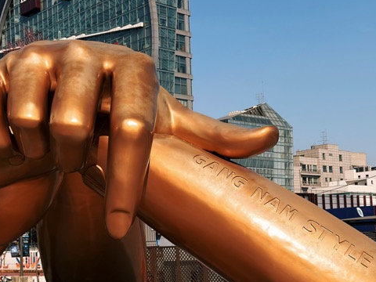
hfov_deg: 29.9
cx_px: 106
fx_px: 695
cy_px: 198
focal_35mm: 64
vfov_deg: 22.8
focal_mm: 6.76
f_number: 1.78
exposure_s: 1/5882
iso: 64
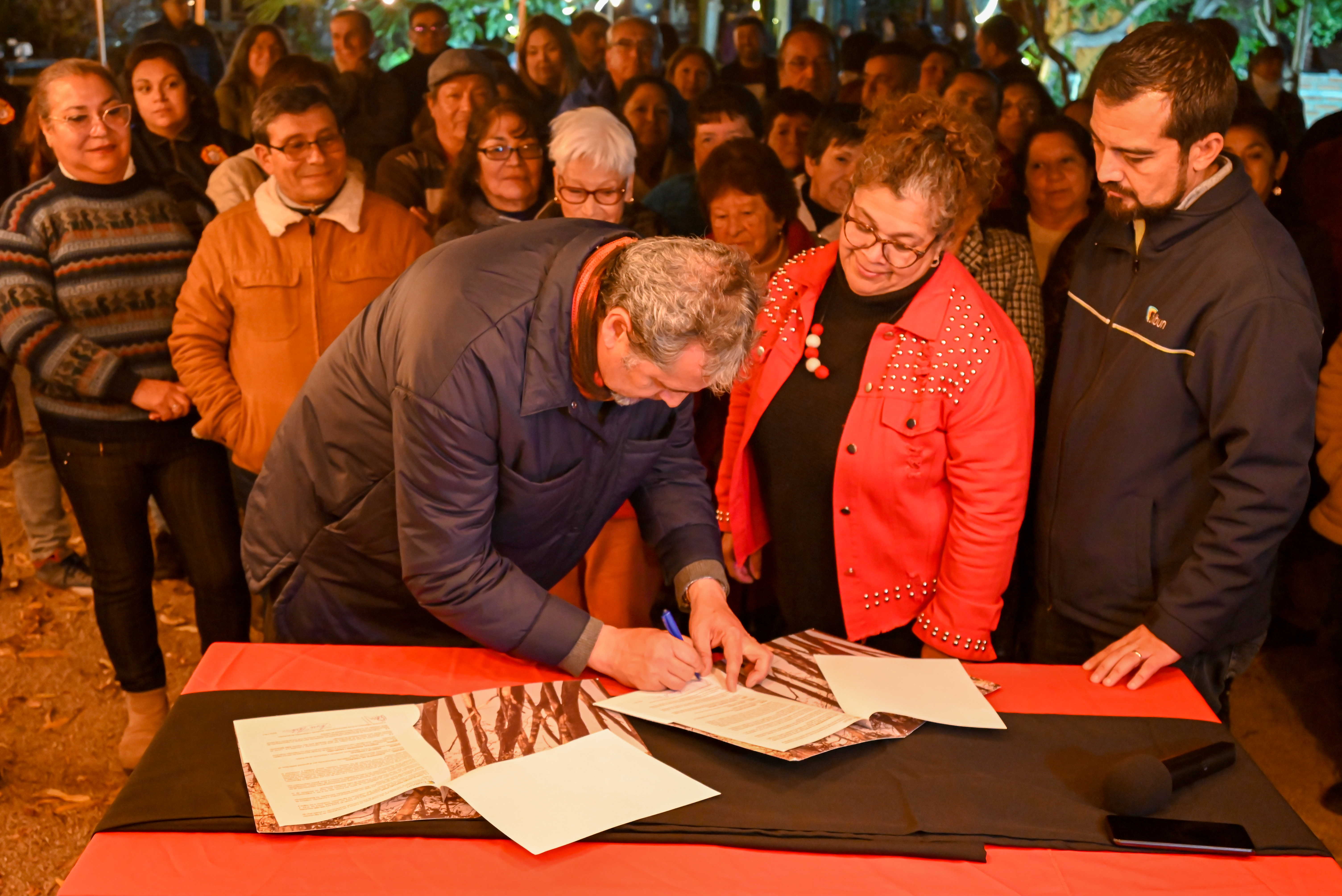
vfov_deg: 29.9
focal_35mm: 45
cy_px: 448
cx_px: 671
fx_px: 1678
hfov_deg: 43.6
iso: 5000
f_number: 6
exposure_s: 1/60
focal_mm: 45
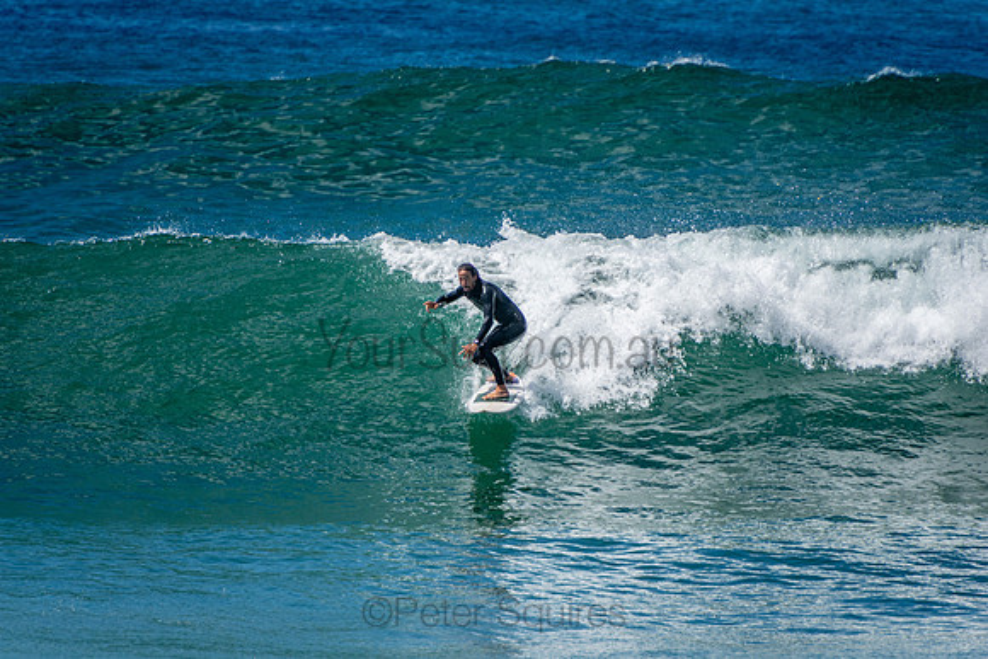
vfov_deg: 2.3
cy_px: 330
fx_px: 16470
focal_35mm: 600
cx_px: 494
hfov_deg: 3.4
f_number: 5.6
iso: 320
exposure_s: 1/2000
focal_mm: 400
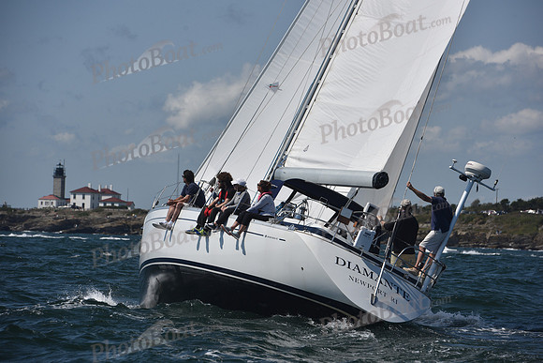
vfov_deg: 7.4
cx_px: 272
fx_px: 2791
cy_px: 182
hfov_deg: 11.1
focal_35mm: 185
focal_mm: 185
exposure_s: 1/1000
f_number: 8
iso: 250
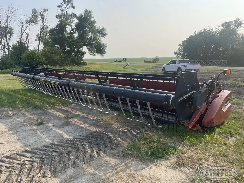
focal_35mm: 26
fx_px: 183
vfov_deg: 53.1
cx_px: 122
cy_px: 92
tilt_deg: -8.6
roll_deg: +1.7
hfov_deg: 67.3
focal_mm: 4.2
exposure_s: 1/2618
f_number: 1.6
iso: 32
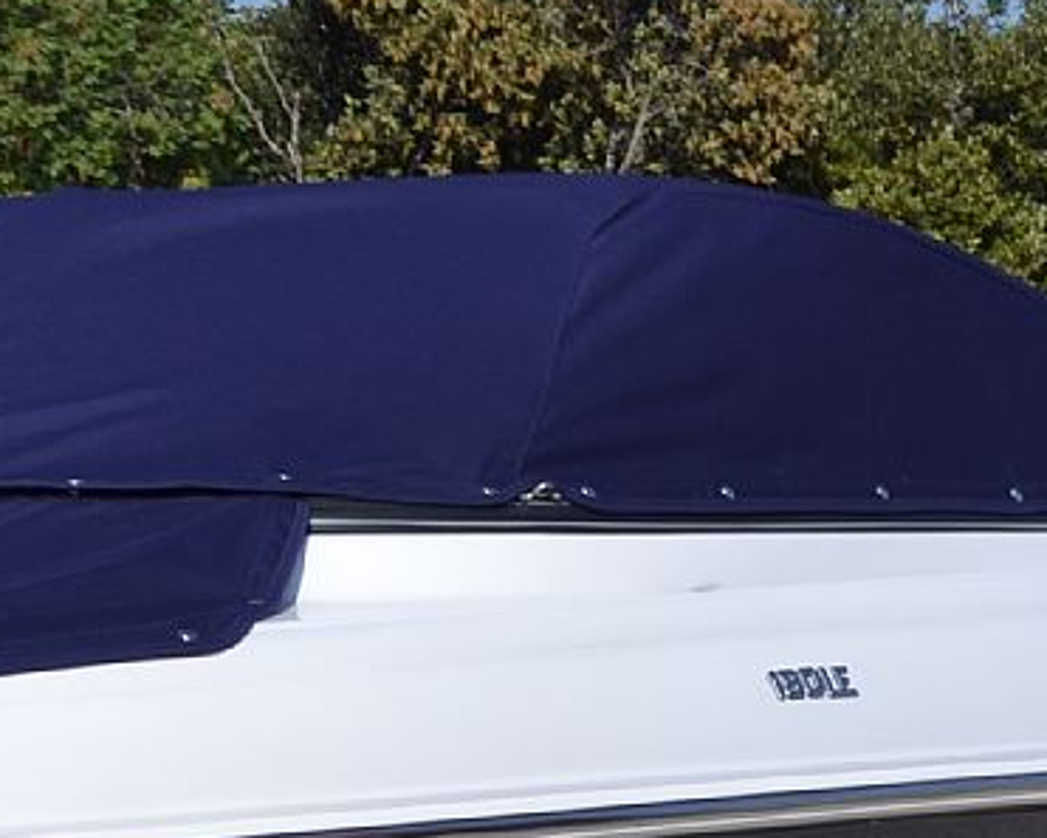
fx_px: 5424
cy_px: 1044
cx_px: -14
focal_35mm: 175
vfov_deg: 8.7
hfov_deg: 10.9
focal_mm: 24
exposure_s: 1/320
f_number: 9
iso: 100
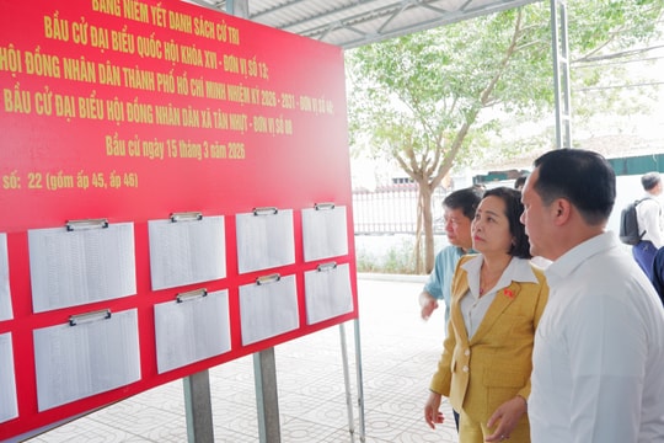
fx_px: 535
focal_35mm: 29
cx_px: 332
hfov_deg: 63.7
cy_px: 222
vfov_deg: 45.0
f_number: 4
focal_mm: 19.2
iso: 640
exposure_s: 1/125
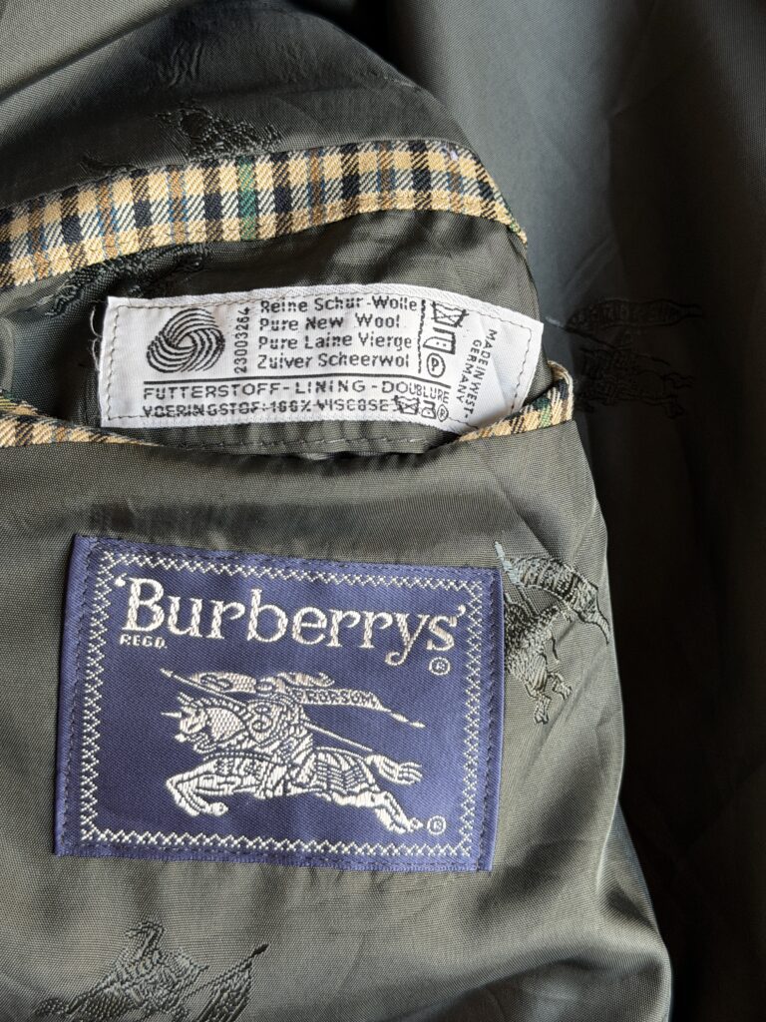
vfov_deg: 39.7
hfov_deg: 30.3
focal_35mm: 48
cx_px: 383
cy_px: 511
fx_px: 1416
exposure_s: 1/60
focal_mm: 6.76
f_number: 1.78
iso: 100
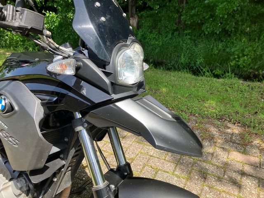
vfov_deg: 49.7
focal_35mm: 28
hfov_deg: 63.4
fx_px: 214
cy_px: 99
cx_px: 132
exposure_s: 1/410
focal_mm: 3.99
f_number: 1.8
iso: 32
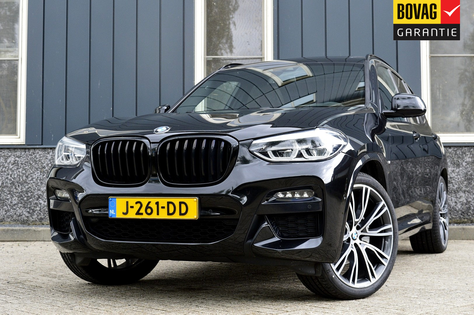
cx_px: 237
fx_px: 750
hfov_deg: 35.1
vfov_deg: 23.7
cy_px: 158
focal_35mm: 57
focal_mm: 38
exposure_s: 1/60
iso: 800
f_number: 8
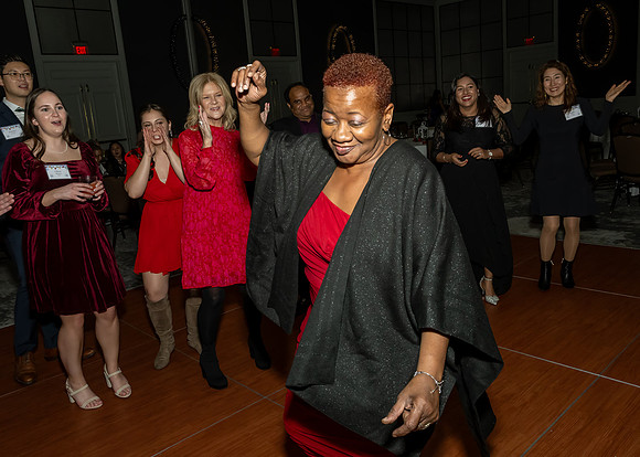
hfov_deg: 64.3
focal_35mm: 28
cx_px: 339
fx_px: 509
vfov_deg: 48.3
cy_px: 213
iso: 1000
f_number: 7.1
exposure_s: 1/250
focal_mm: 17
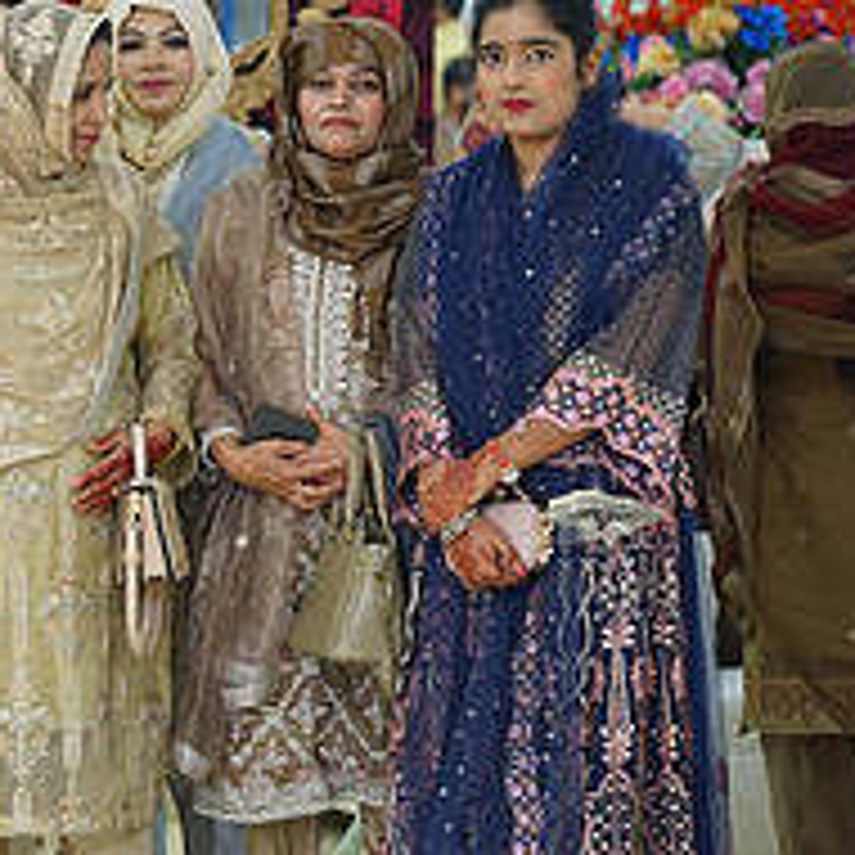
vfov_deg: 7.9
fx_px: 6176
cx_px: -374
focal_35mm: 221
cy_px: 367
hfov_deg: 7.8
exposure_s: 1/160
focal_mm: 85
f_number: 2.8
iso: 640
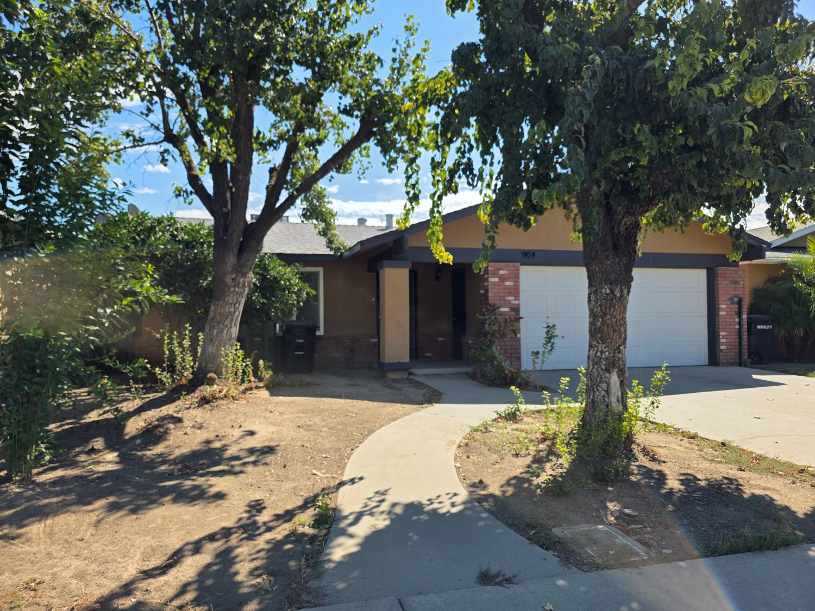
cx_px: 408
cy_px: 306
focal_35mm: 23
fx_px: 542
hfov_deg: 73.9
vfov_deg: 58.9
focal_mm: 6.3
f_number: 1.7
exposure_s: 1/3972
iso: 80
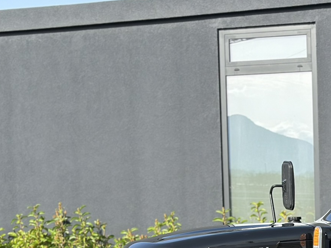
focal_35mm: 111
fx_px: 1061
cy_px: 254
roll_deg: +1.7
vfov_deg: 13.1
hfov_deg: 17.1
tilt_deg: -3.4
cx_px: 372
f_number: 1.78
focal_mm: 6.86
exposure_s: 1/2358
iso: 100
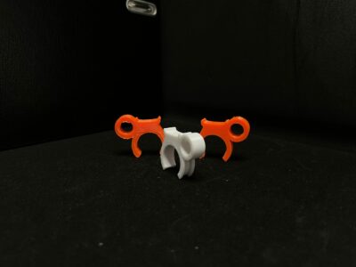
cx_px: 178
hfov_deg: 67.3
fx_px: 267
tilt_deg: -12.1
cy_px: 134
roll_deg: +0.7
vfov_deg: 53.1
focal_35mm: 26
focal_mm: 4.2
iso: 250
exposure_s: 1/51
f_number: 1.6
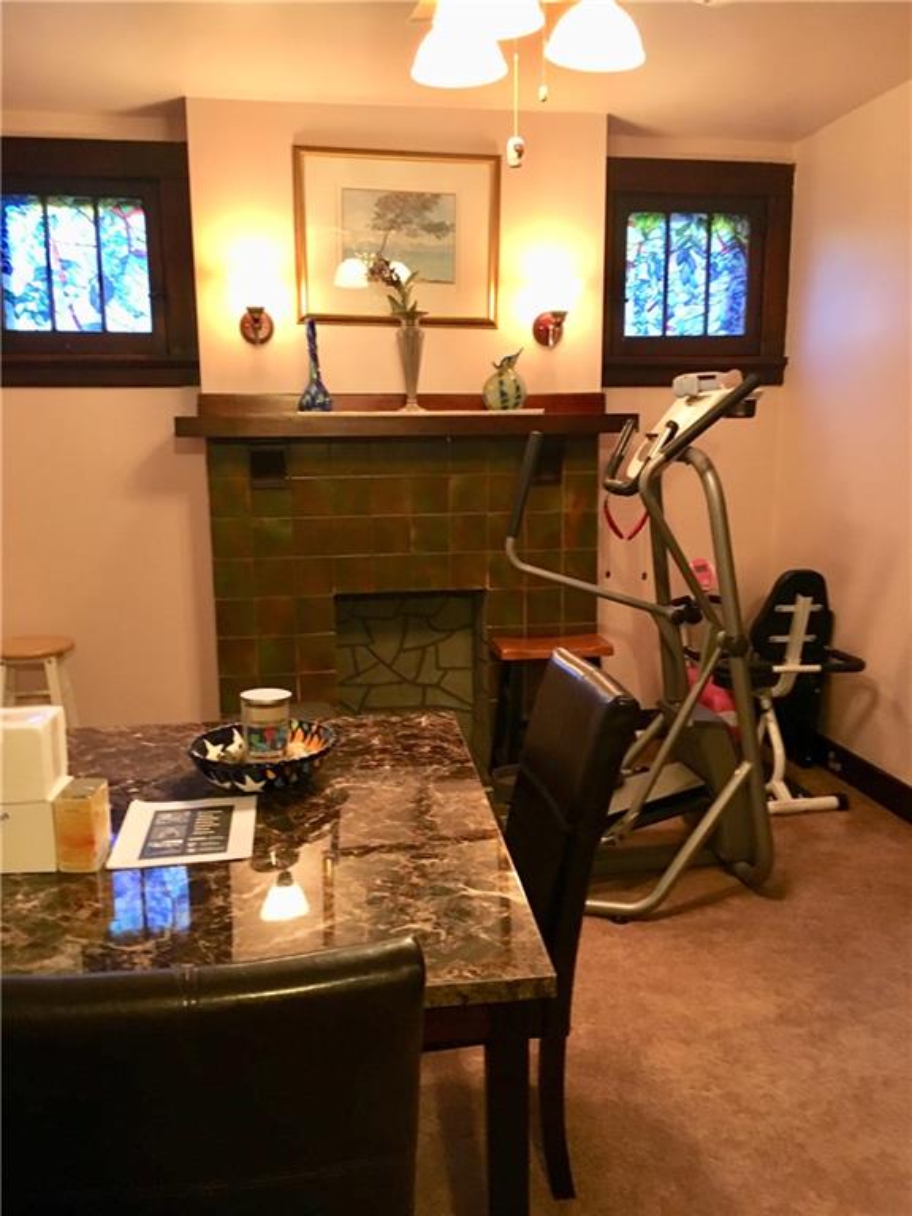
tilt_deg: -10.9
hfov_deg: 48.2
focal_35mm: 29
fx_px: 1019
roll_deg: -1.5
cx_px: 456
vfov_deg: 61.7
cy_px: 608
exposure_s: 1/17
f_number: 2.2
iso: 200
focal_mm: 4.15
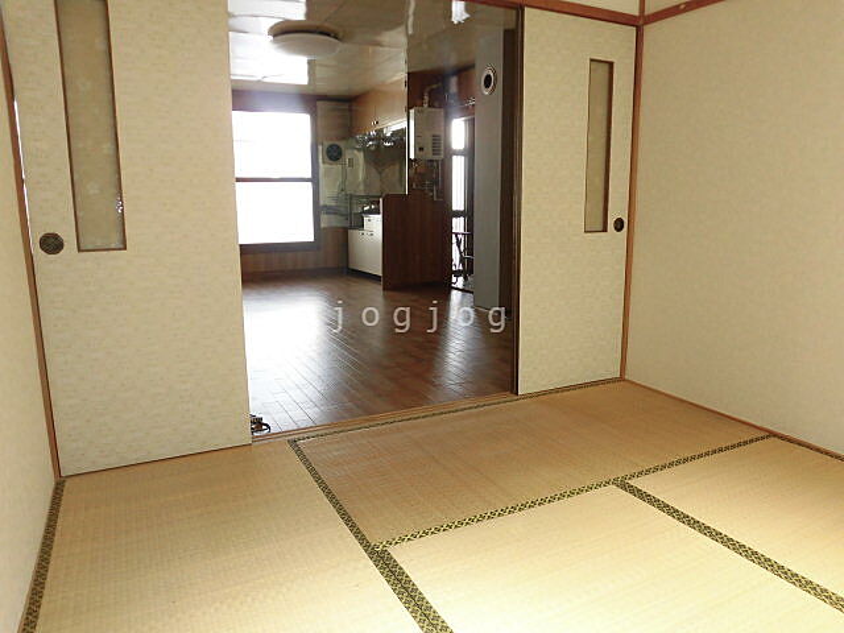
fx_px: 585
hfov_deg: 71.6
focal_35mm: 24
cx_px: 422
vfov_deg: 56.8
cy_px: 316
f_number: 3.1
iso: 100
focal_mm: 4.3
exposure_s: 1/60
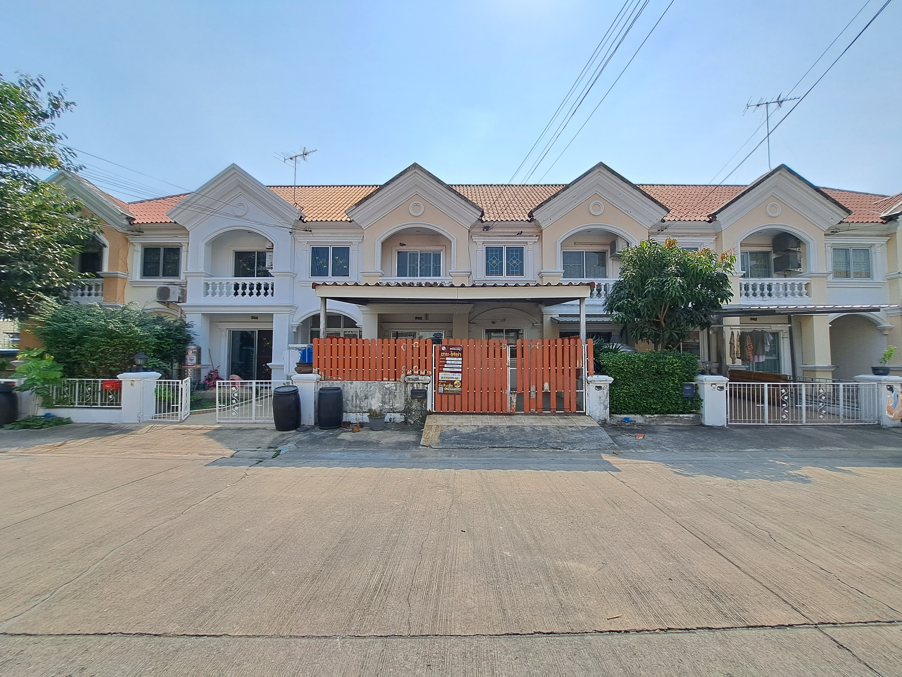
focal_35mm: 13
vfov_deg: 89.9
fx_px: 339
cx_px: 451
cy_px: 338
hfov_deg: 106.2
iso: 50
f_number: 2.2
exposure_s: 1/1357
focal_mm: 1.74
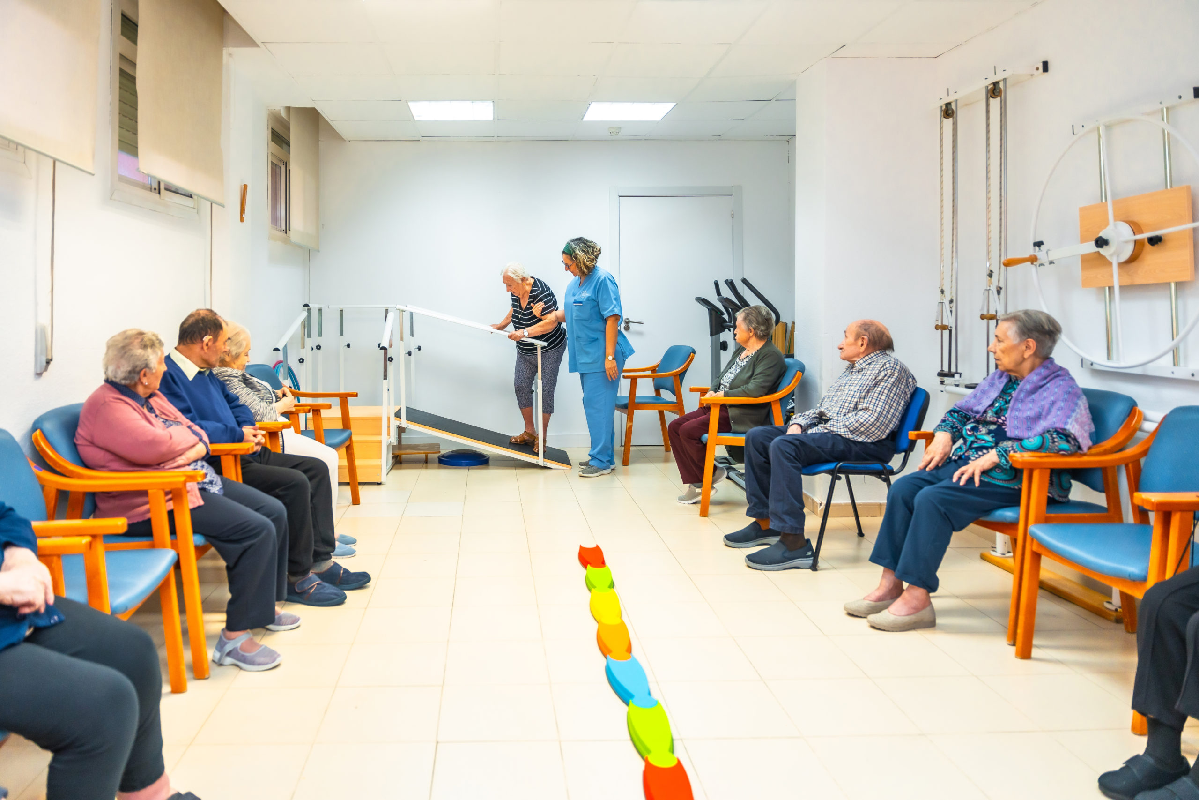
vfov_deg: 53.1
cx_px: 600
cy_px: 400
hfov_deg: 73.7
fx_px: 799
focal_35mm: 24
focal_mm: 24
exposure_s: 1/160
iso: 800
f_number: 2.8
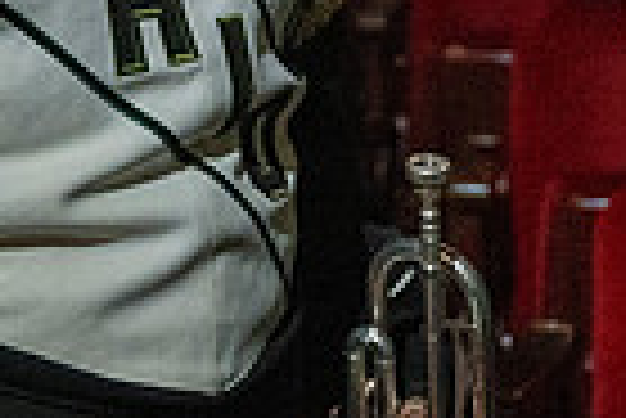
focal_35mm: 127
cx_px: 45
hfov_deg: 15.9
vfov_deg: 10.1
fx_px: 2211
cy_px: -407
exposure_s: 1/500
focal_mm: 30.5
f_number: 2.8
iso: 12800
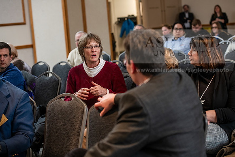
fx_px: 509
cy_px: 78
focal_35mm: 78
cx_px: 118
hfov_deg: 26.0
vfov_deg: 17.5
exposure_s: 1/200
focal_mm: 78
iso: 1000
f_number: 3.5
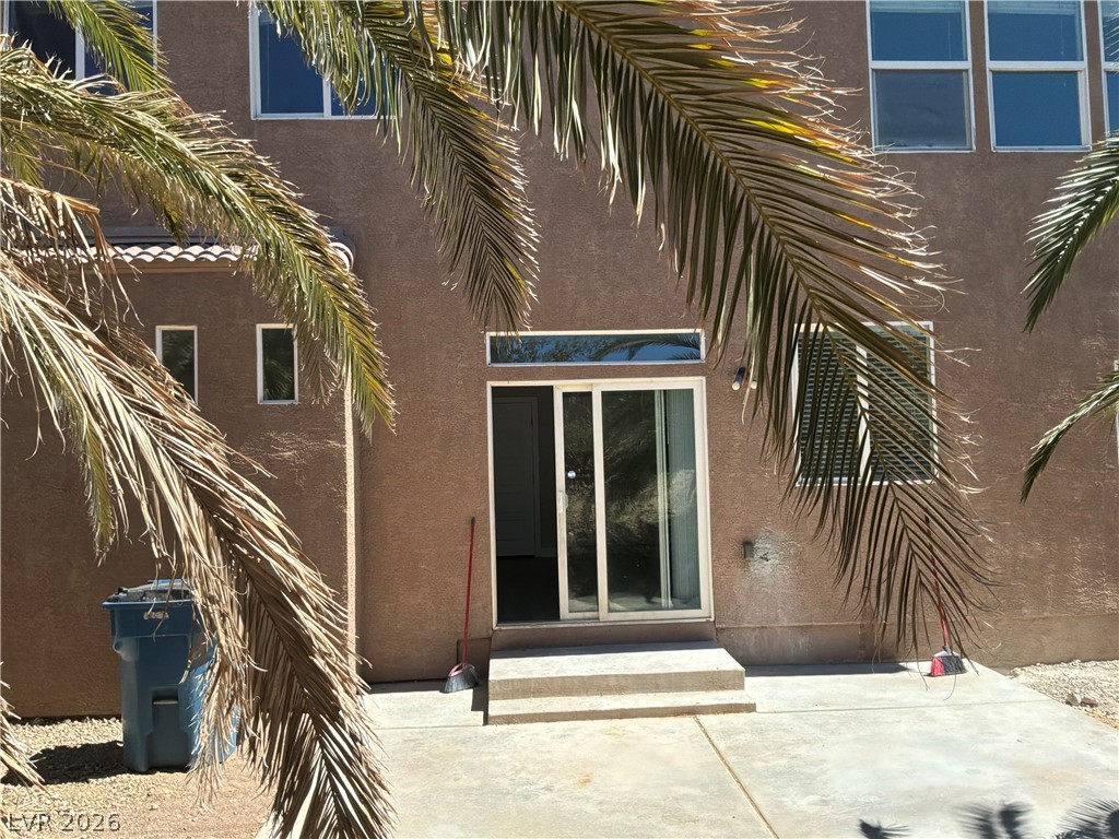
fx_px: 905
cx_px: 560
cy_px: 420
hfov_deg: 63.4
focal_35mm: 28
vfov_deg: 49.7
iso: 125
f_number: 1.8
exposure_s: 1/4785
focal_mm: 3
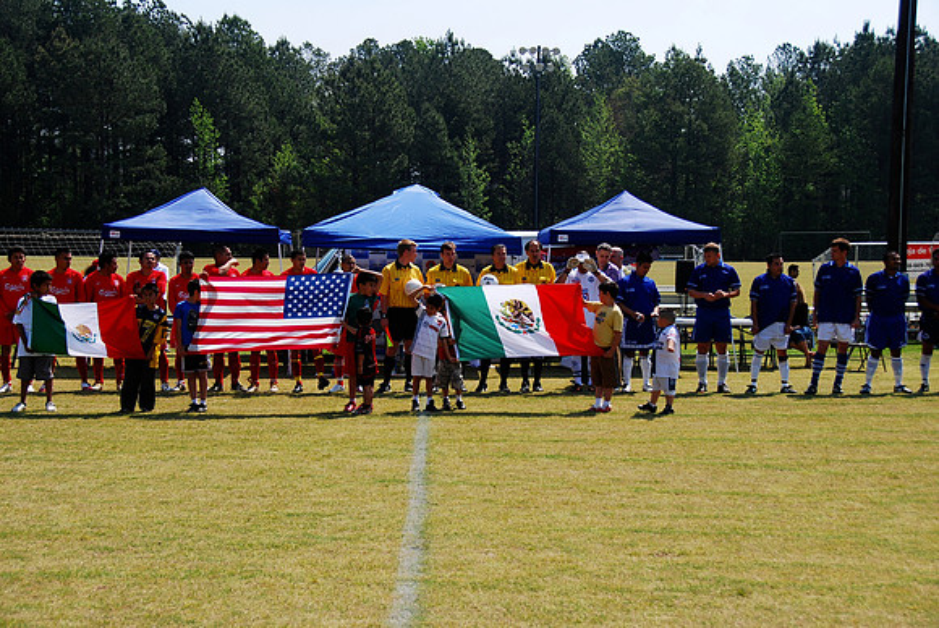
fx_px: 1723
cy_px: 314
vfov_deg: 20.7
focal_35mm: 66
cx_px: 470
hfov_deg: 30.5
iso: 100
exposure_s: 1/400
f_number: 6.3
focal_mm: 44
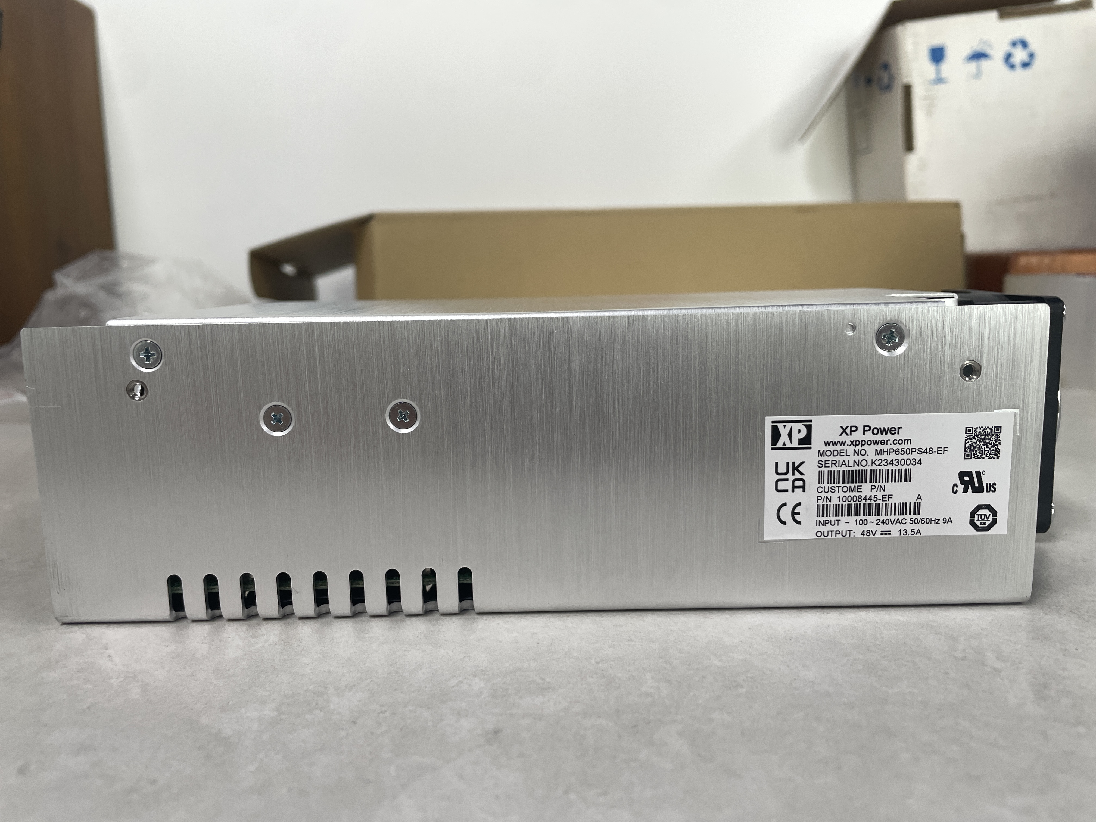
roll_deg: +1.6
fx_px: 823
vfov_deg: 53.1
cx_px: 548
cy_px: 411
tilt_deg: -9.4
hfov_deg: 67.3
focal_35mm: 26
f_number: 1.6
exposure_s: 1/121
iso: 64
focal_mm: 4.2
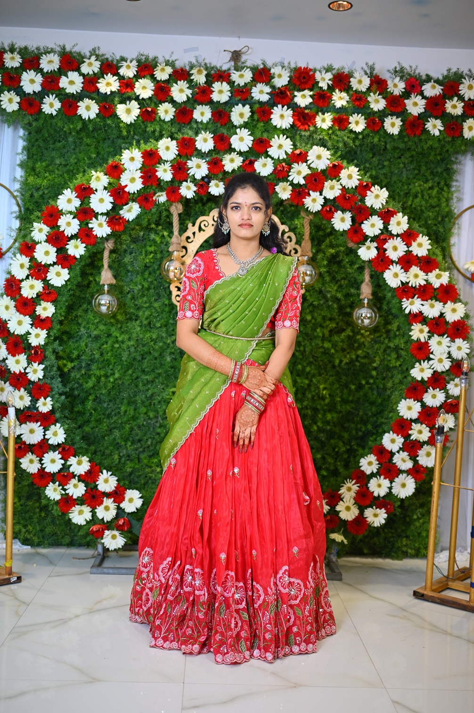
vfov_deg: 48.5
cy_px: 356
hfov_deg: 33.4
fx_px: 791
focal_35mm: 40
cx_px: 237
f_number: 2.2
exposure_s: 1/320
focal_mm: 40
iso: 160
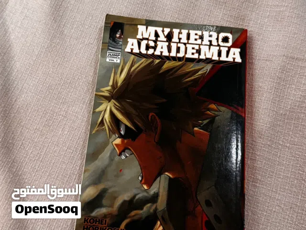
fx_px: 212
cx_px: 153
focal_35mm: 24
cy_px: 115
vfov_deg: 56.8
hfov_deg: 71.6
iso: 800
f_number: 1.78
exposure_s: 1/60
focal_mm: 6.76
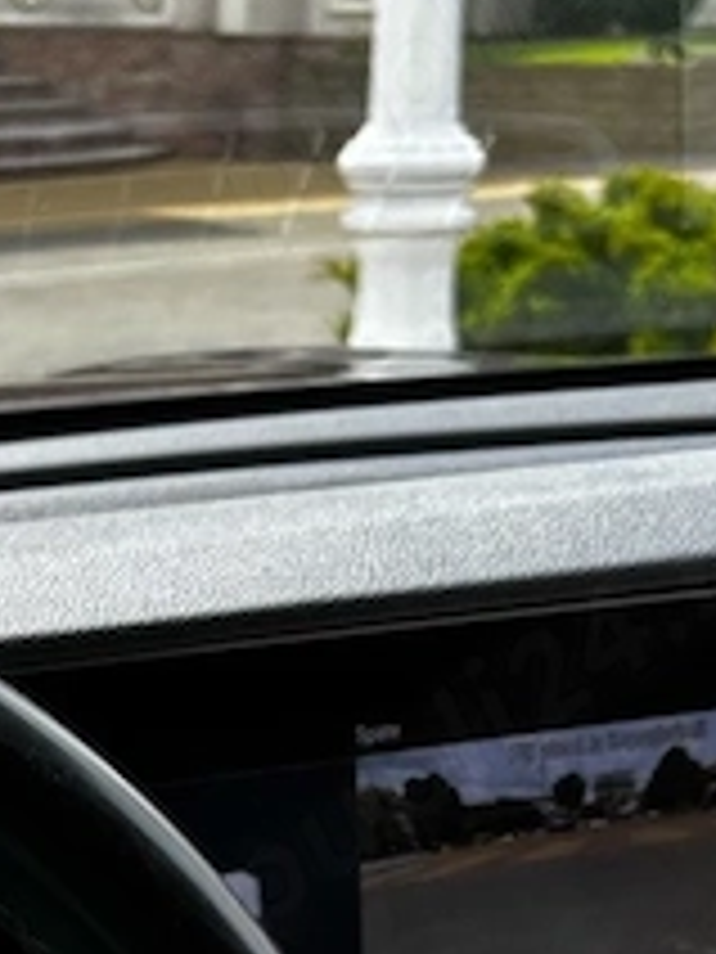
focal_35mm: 98
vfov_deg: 17.5
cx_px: -9
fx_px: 2703
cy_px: 1521
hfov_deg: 14.8
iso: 50
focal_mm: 5.96
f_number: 1.6
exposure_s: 1/559
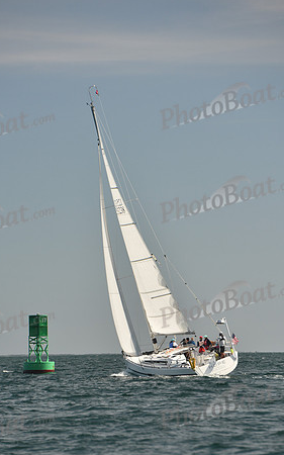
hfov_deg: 5.0
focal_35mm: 263
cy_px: 264
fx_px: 3259
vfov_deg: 8.0
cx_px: 108
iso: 250
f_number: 6.3
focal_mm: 200
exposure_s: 1/640
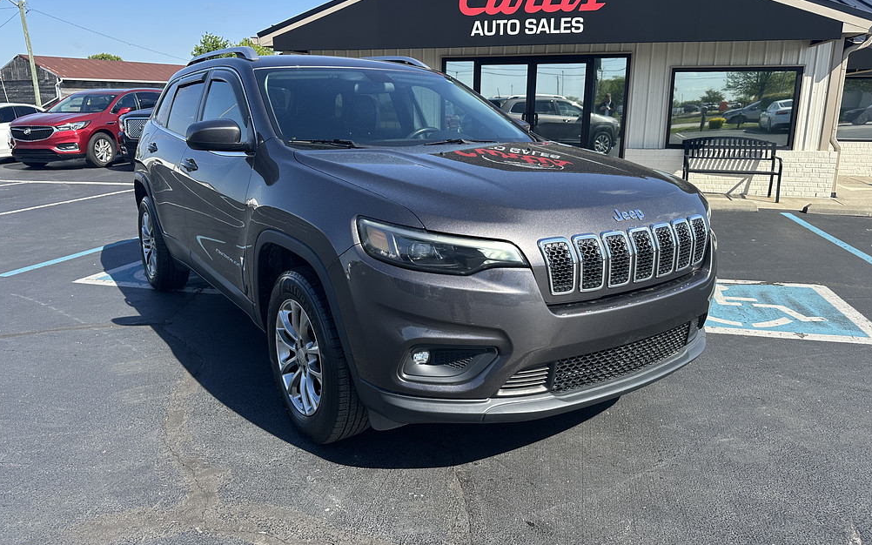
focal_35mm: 26
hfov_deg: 70.4
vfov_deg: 47.6
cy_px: 260
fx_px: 618
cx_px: 437
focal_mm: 6.86
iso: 80
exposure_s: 1/1812
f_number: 1.78
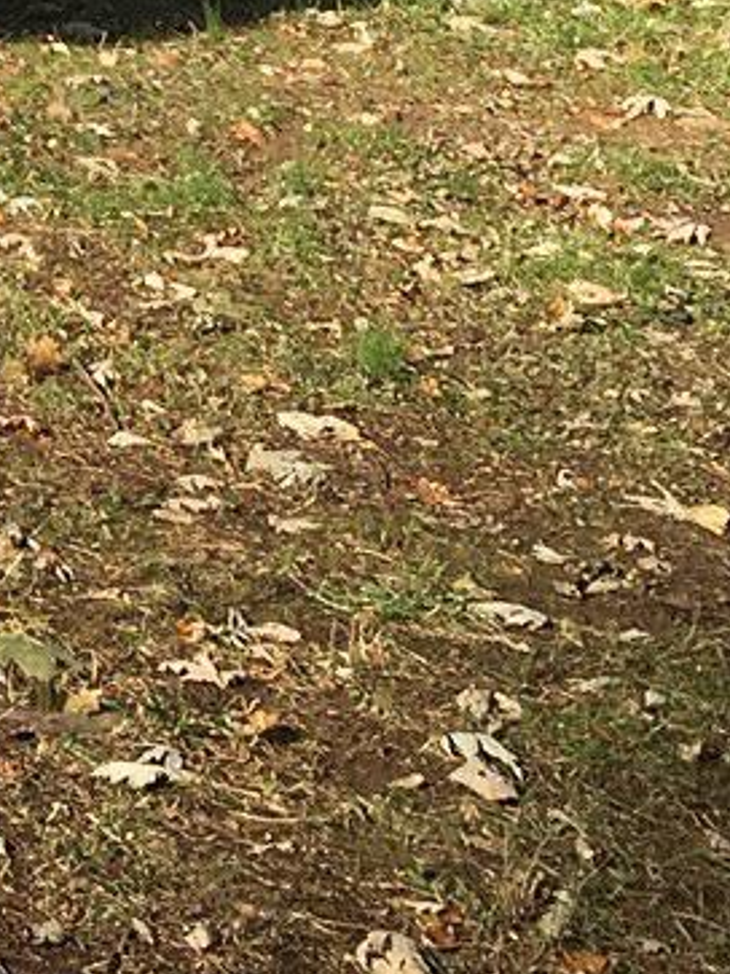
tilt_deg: +2.0
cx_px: -853
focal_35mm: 161
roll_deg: -0.2
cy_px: -773
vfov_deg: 11.4
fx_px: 4530
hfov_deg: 8.6
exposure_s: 1/938
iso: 25
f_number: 2.2
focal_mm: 4.15
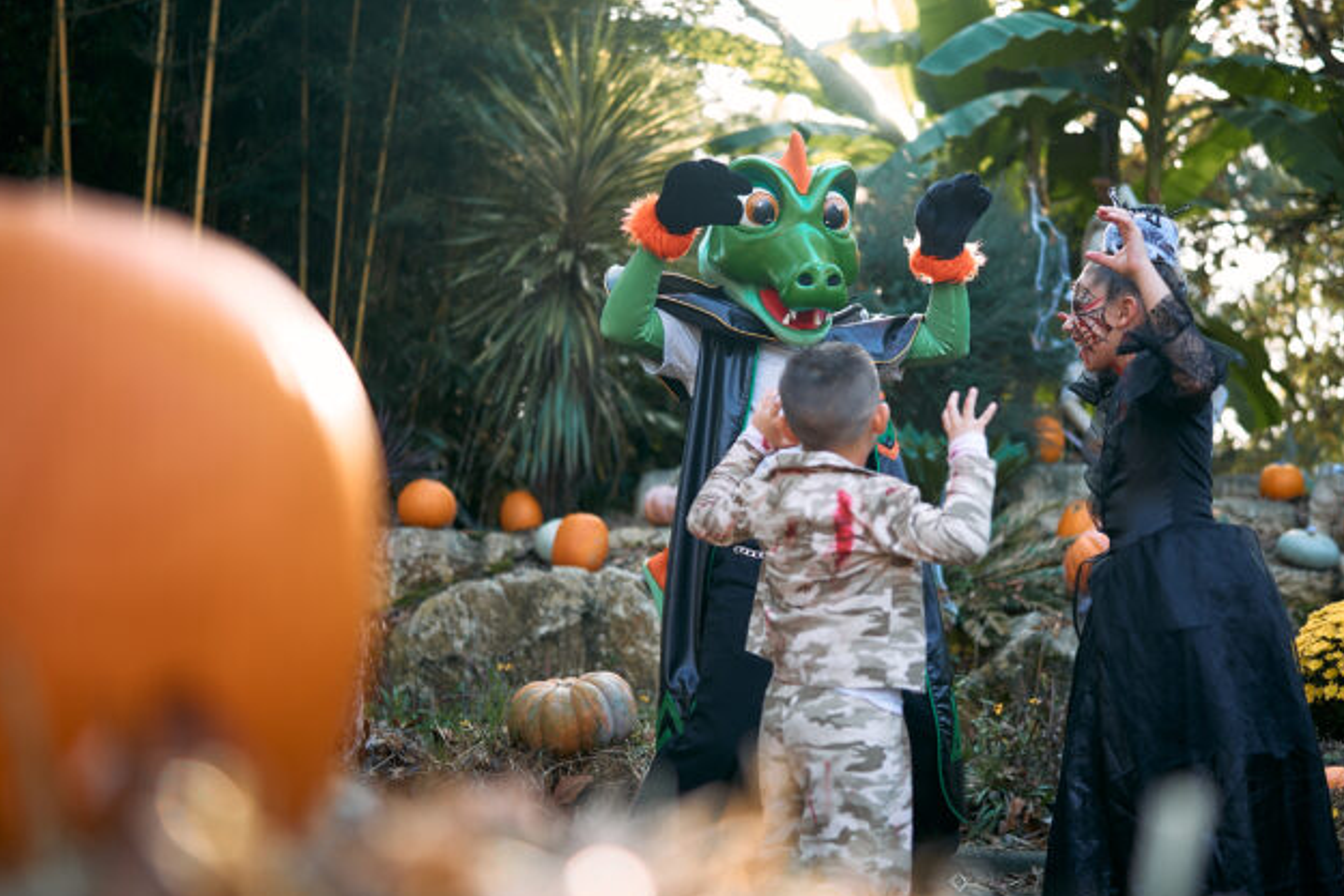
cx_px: 783
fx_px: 1606
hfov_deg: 45.3
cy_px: 428
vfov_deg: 31.2
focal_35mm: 43
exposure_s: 1/320
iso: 160
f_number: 1.4
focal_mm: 35
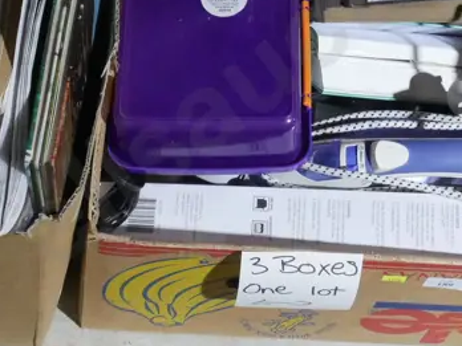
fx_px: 1335
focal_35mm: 100
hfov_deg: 19.6
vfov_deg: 14.7
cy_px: 70
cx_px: 271
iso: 3200
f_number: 7.1
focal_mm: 17
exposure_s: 1/60
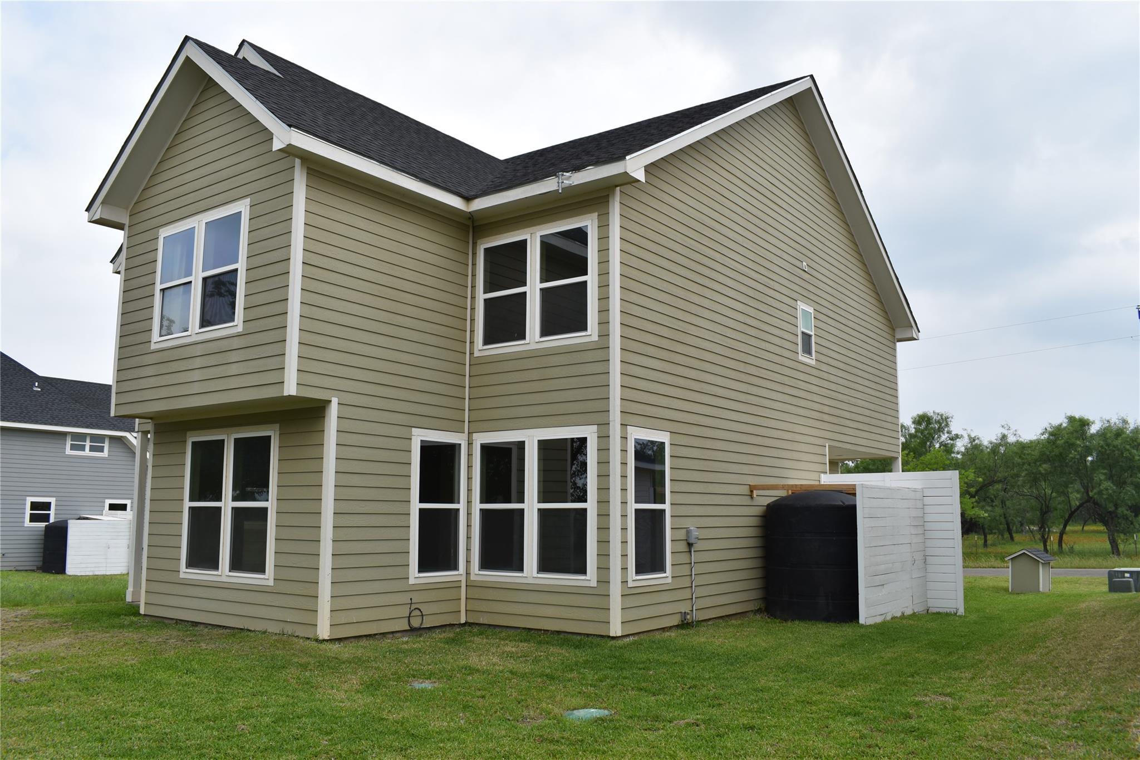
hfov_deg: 67.4
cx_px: 570
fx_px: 855
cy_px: 380
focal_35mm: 27
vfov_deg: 47.9
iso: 200
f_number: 9
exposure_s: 1/320
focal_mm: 18
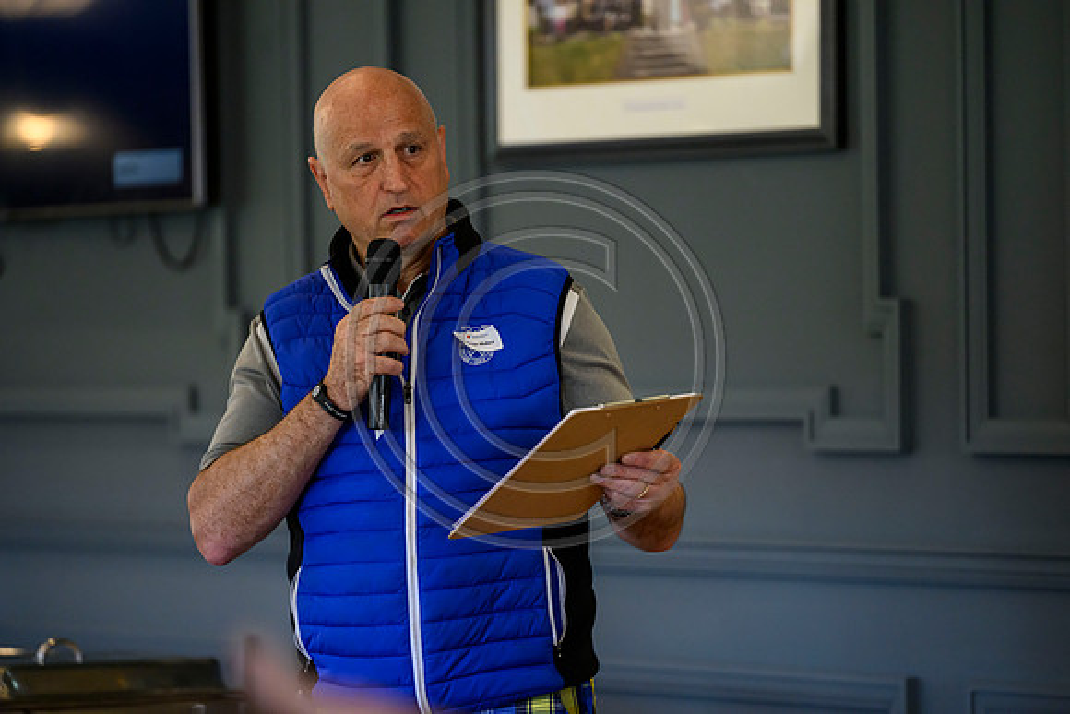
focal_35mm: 200
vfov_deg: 6.9
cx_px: 535
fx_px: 5946
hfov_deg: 10.3
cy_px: 357
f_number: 2.8
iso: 4000
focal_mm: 200
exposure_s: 1/400
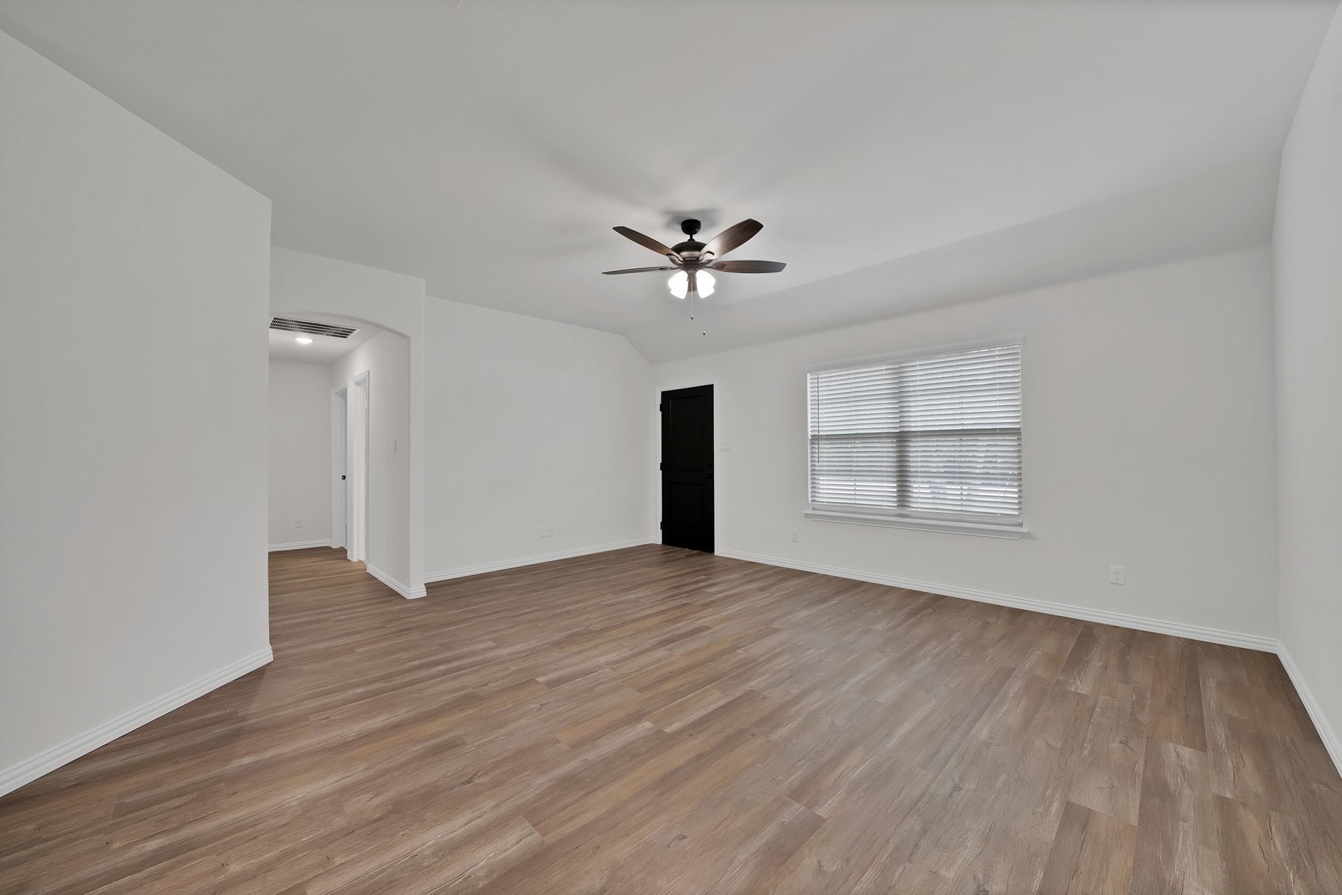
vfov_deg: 90.0
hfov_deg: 112.6
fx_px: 447
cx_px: 671
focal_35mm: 12
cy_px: 448
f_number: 9
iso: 640
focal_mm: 12
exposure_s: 1/5
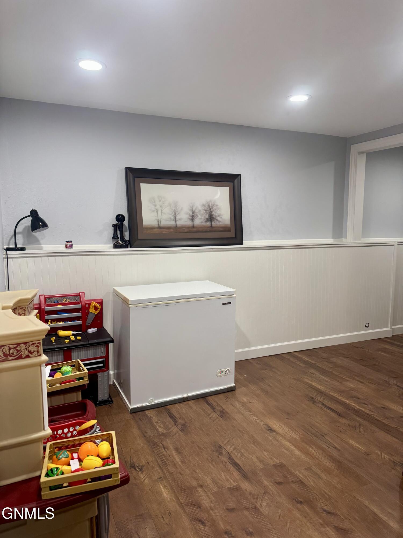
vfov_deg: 71.6
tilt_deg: -7.0
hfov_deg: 56.8
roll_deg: +0.2
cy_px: 269
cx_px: 202
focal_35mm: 24
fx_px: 373
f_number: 1.78
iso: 200
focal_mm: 6.76
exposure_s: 1/120
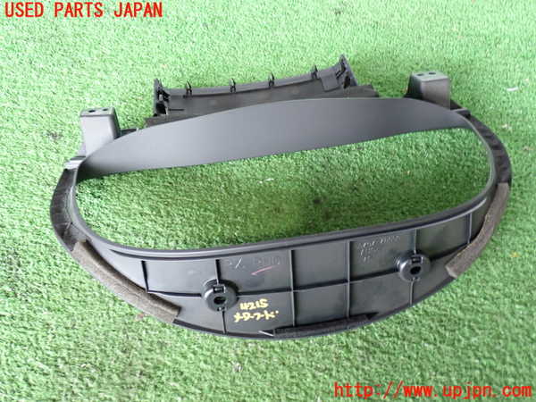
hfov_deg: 51.4
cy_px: 201
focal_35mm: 36
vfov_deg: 39.7
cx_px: 268
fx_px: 557
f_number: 2.5
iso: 400
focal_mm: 6.37
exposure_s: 1/40
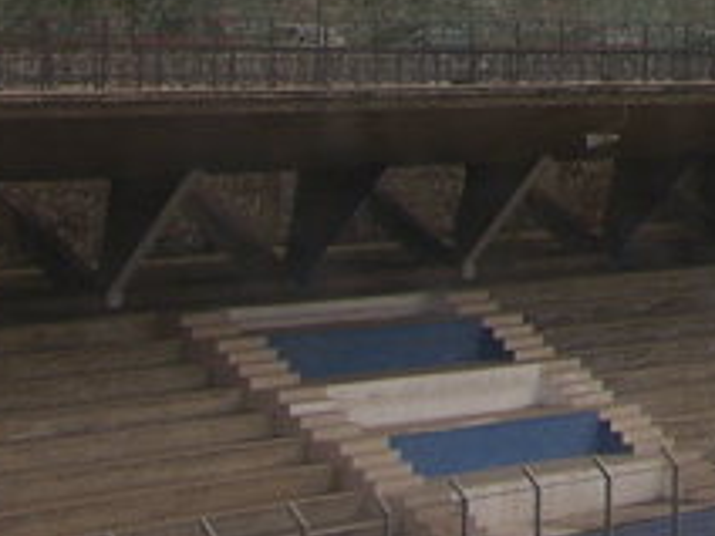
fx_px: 3408
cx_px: 1420
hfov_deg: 10.9
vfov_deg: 8.4
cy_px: -678
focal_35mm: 165
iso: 50
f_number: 6.3
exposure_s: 1/78.8
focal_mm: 8.9
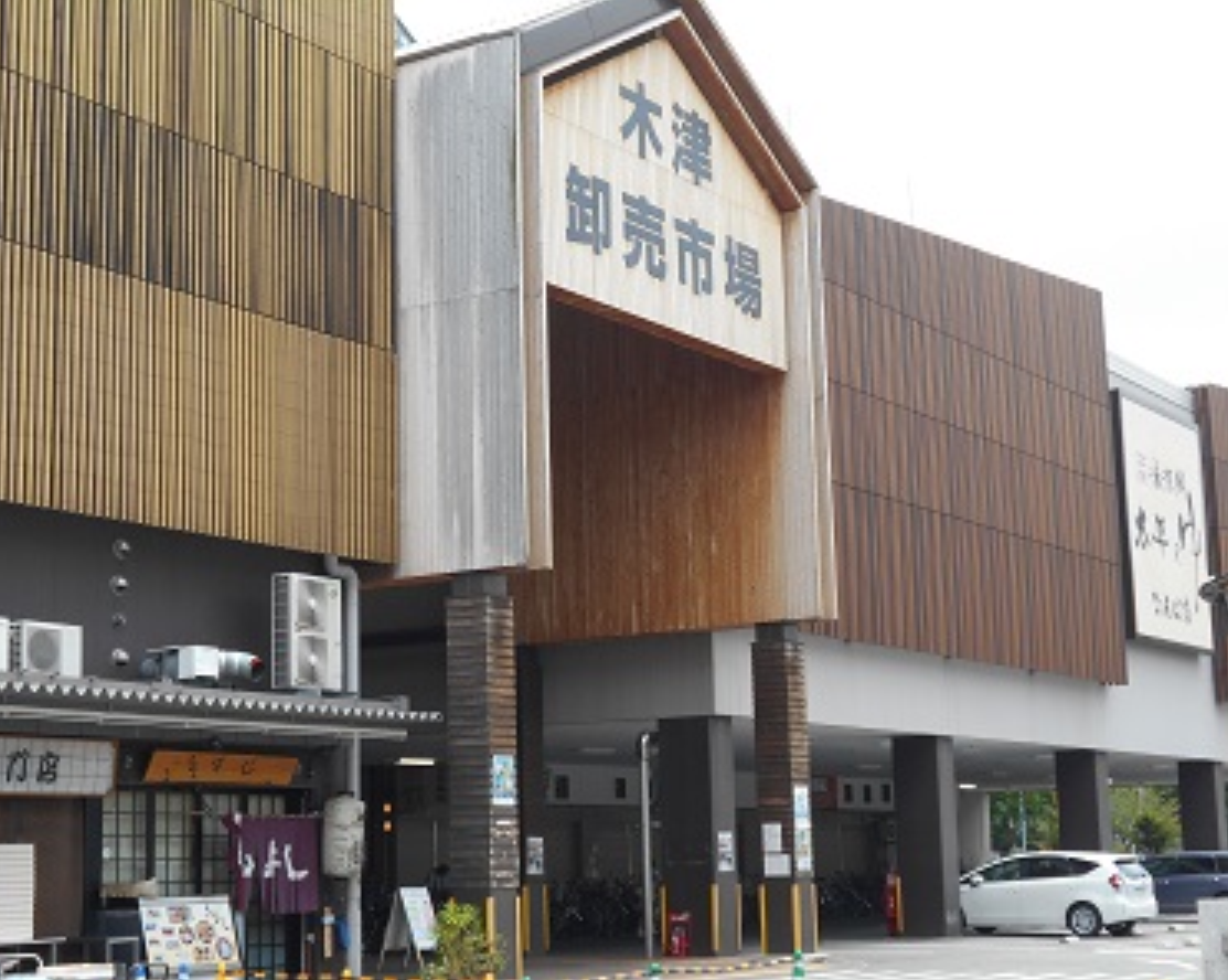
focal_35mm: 59
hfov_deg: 32.0
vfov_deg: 25.8
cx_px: 589
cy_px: 493
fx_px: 2142
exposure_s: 1/250
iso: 110
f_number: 4.9
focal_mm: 10
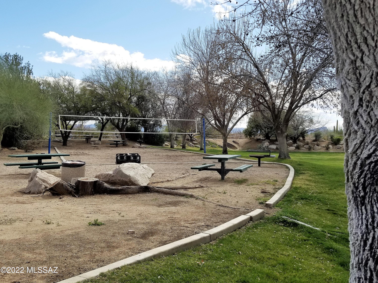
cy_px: 142
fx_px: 284
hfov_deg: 67.3
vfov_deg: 53.1
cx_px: 189
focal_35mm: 26
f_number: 1.7
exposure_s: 1/2597
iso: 50
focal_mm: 4.25
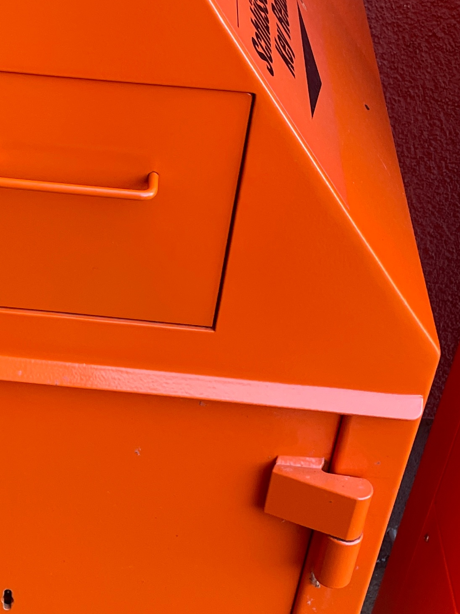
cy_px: 375
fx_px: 1276
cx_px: 57
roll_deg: -4.0
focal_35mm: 72
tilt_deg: -35.7
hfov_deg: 20.1
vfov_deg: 27.0
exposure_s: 1/121
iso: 80
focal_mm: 4.2
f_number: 1.6
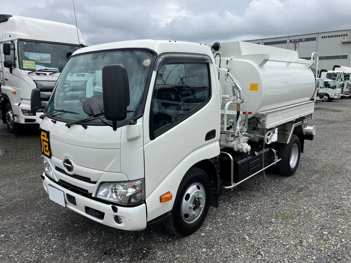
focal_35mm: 28
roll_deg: -0.5
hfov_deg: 63.4
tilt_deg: -11.4
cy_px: 132
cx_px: 176
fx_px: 284
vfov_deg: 49.7
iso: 32
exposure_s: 1/2433
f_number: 1.8
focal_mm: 3.99
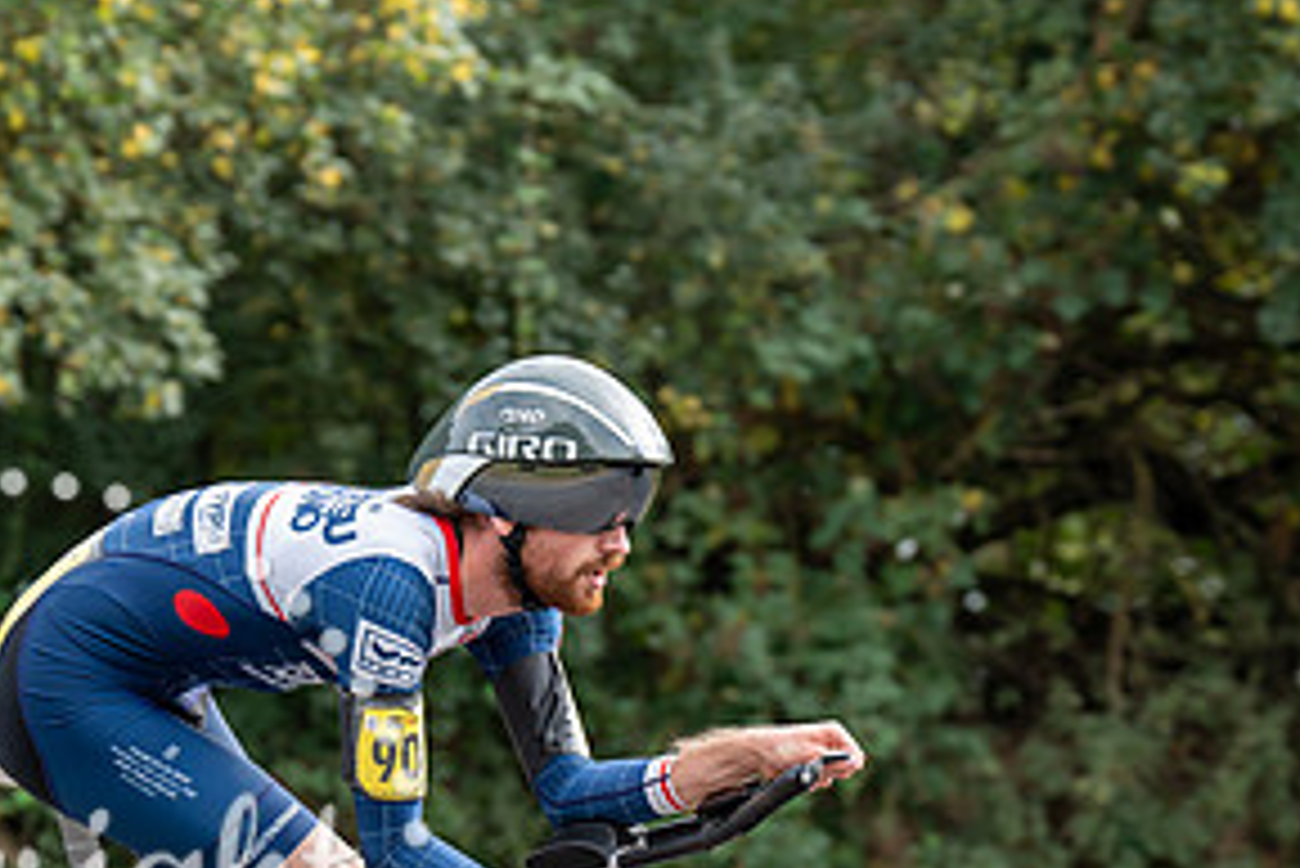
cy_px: 663
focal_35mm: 219
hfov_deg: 9.4
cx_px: 711
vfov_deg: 6.3
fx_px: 7912
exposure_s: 1/1000
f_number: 4
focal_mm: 109
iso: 500
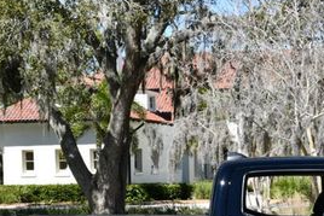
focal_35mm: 110
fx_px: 990
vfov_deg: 12.4
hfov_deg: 18.1
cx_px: 329
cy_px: 191
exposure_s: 1/250
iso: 125
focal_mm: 23
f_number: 8
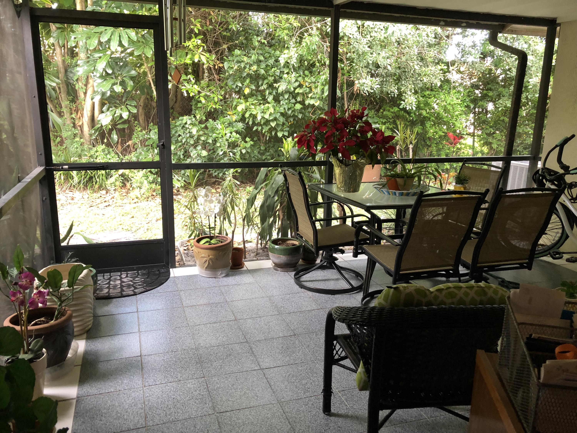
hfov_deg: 63.4
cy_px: 216
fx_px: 467
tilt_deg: -13.1
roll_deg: -0.5
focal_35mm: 28
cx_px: 288
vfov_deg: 49.7
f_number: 1.8
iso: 40
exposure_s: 1/17
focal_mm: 3.99
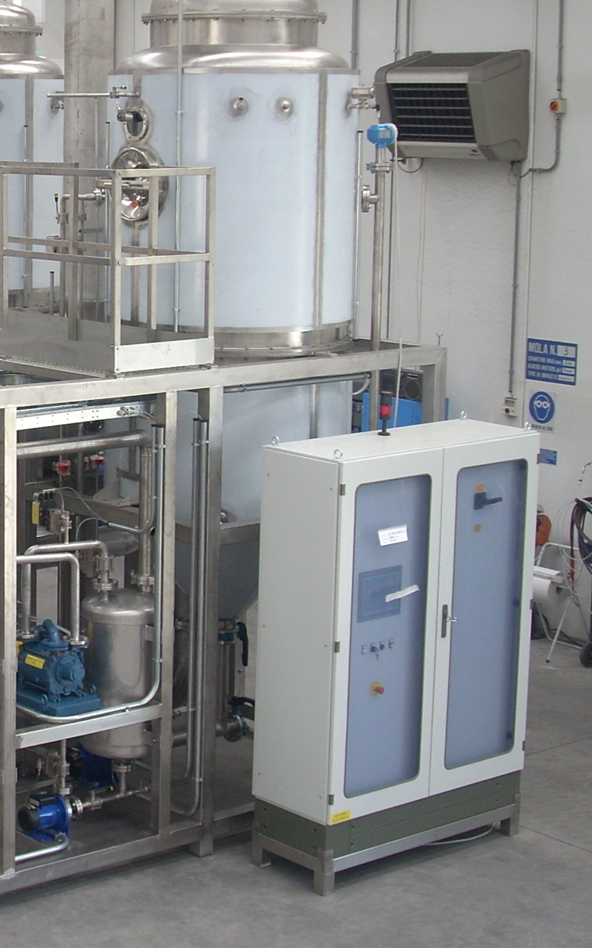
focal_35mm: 80
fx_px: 2065
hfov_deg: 15.8
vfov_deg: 25.8
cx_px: -89
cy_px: 391
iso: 64
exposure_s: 1/55
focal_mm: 7.6
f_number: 3.1
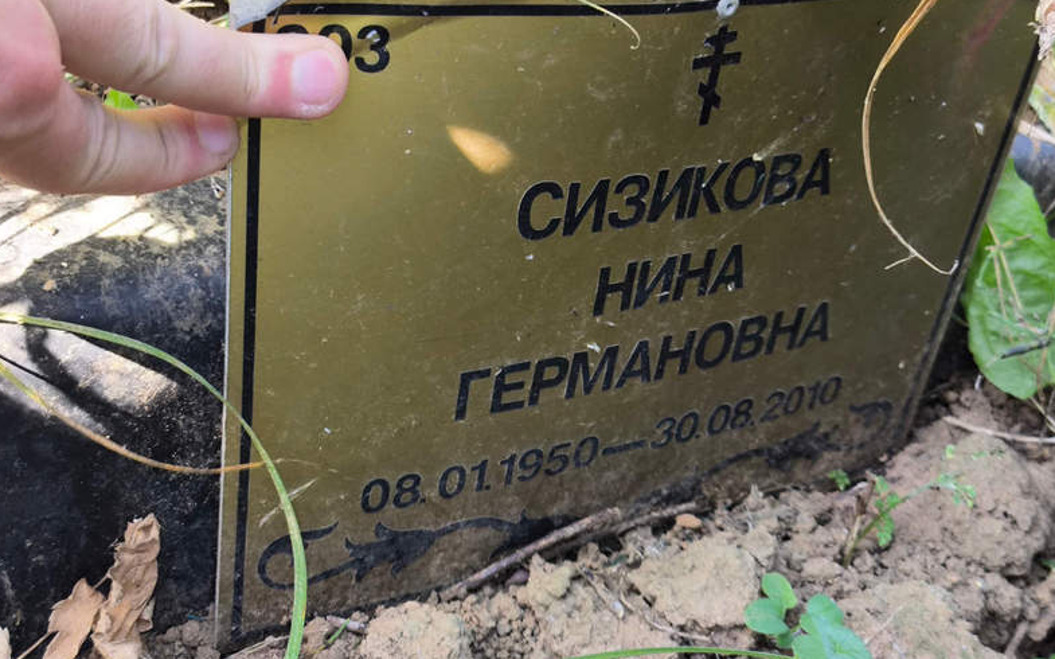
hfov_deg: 37.5
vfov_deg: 23.9
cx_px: 532
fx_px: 1552
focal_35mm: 54
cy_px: 282
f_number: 1.7
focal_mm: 4.71
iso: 64
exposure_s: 1/50
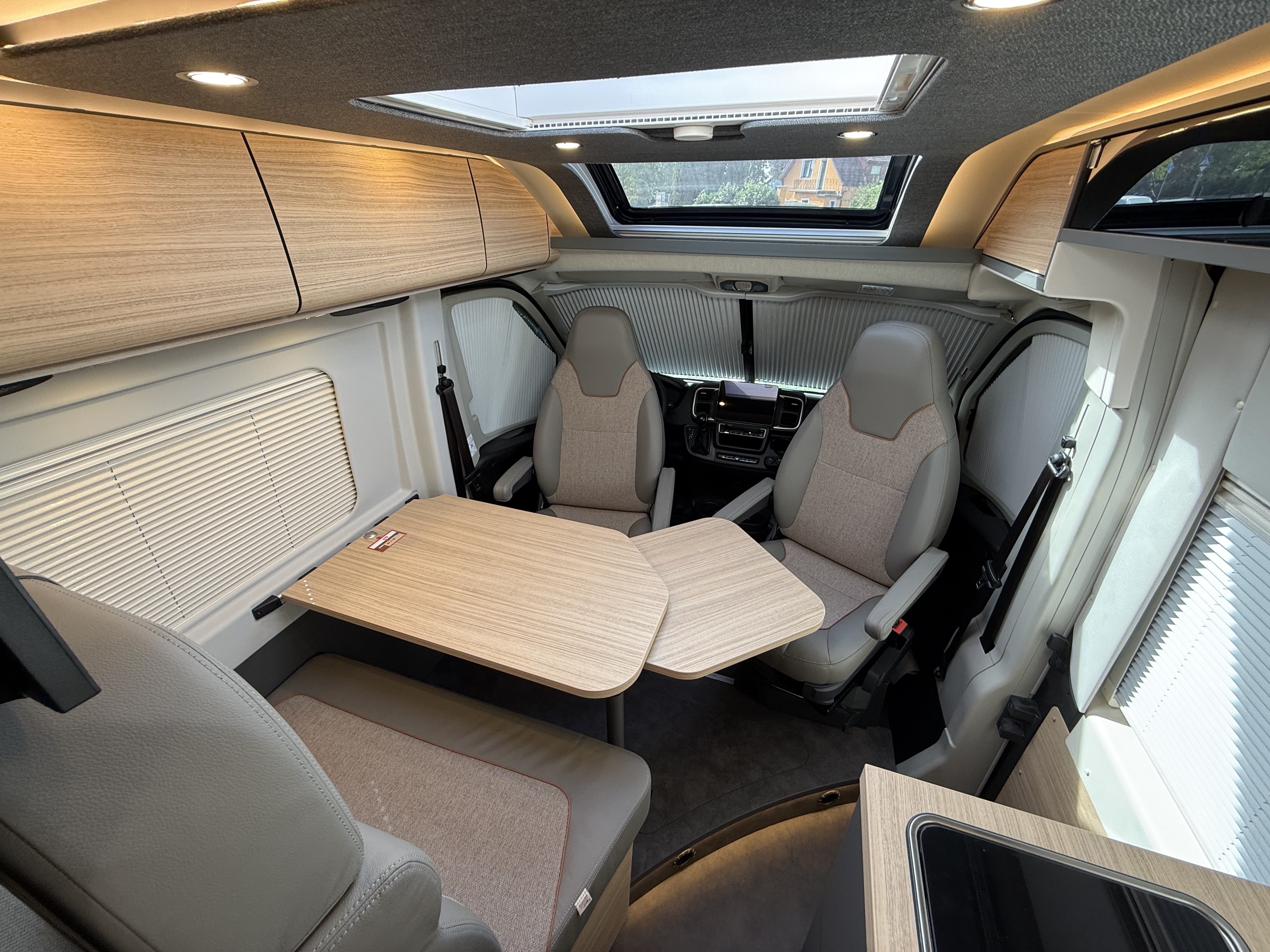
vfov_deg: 85.7
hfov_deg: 102.1
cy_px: 476
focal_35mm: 14
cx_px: 635
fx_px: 514
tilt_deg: -27.8
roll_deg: -1.6
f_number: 2.2
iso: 125
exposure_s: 1/99
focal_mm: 2.22
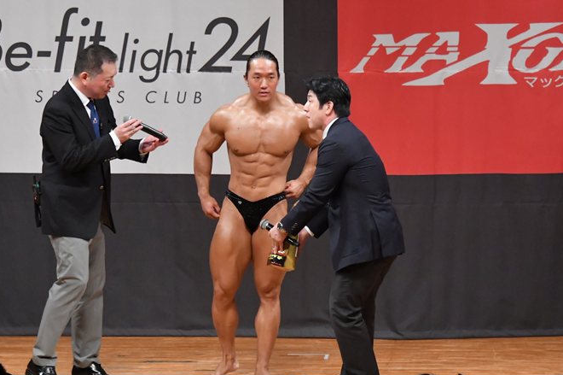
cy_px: 207
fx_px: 4407
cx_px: 261
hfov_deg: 7.3
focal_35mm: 282
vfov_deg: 4.9
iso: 7200
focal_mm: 160
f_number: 5.6
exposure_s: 1/400
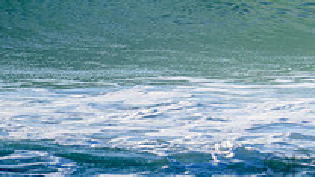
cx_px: 473
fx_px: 14851
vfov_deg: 0.7
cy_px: -147
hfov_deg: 1.2
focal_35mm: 1778
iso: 180
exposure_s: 1/1250
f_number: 5.6
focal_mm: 500
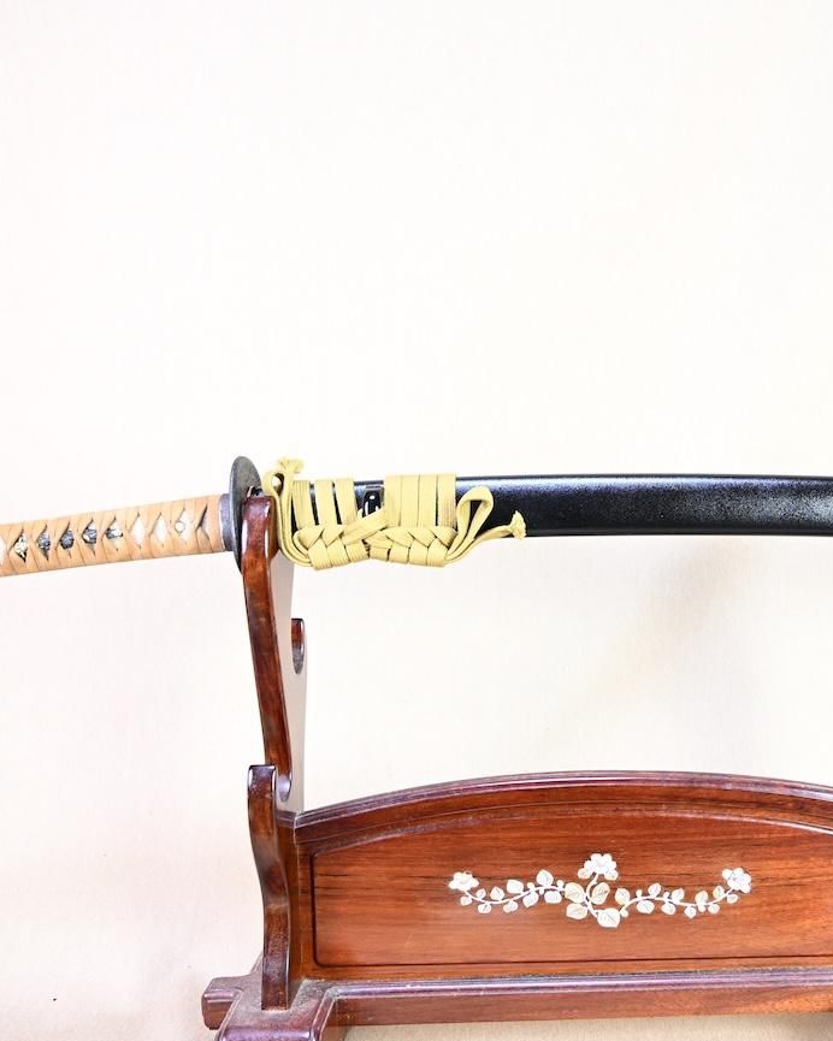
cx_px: 631
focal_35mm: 41
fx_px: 1263
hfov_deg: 35.6
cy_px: 484
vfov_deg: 44.8
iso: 100
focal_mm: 18
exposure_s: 1/2
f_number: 3.5
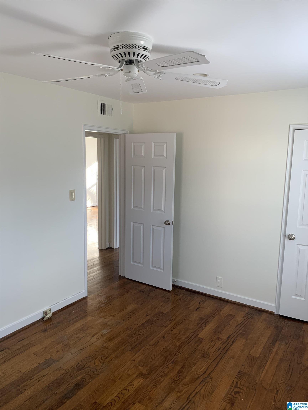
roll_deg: -0.3
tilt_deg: -8.1
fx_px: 308
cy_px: 205
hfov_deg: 53.1
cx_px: 154
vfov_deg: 67.3
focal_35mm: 26
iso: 100
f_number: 1.8
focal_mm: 4.25
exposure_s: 1/92
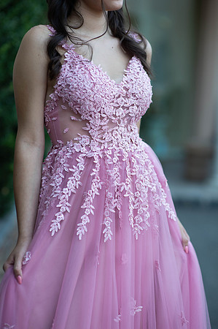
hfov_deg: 16.0
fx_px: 774
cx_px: 109
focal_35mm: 85
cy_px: 164
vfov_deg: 23.9
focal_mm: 85
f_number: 2
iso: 250
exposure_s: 1/640
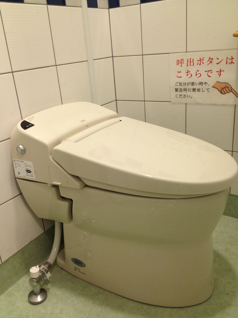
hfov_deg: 40.7
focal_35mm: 35
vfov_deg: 52.6
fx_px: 321
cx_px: 119
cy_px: 159
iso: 160
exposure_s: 1/20
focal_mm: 4.28
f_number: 2.4
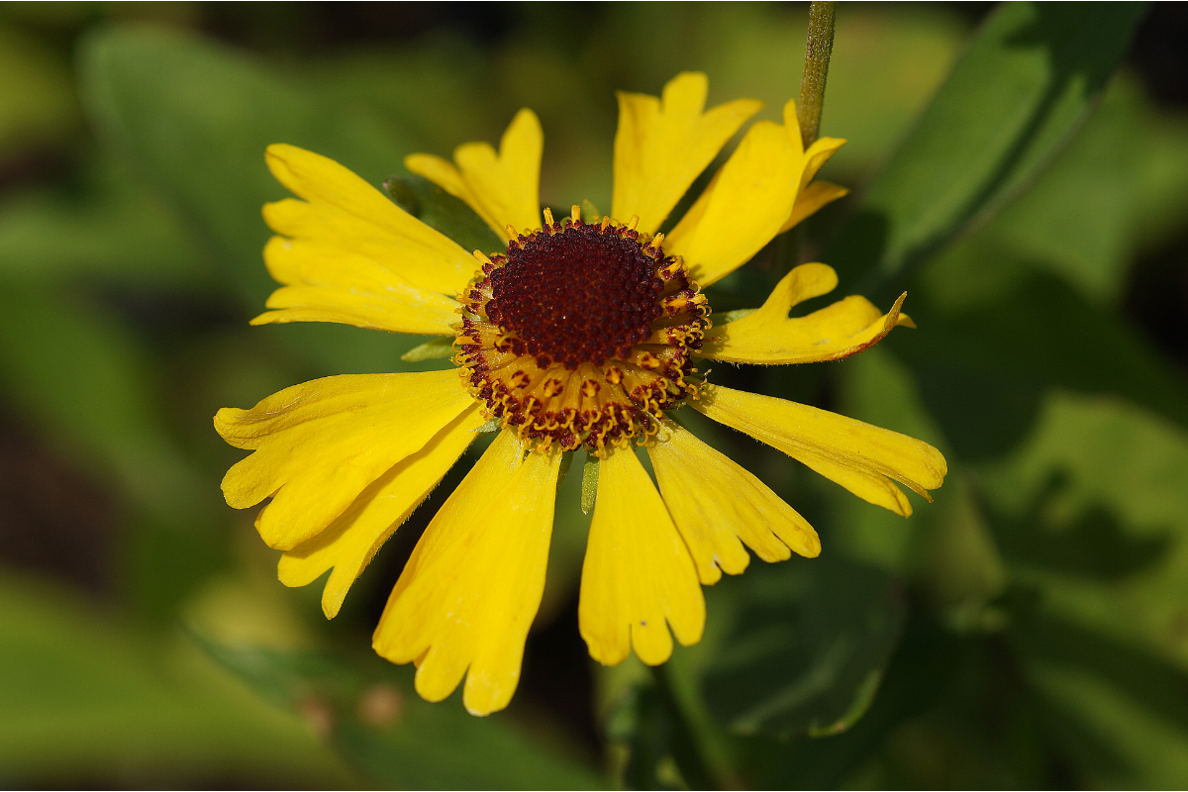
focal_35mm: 150
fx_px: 4950
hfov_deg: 13.7
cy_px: 396
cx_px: 594
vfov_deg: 9.1
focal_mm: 100
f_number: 6.3
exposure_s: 1/400
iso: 100
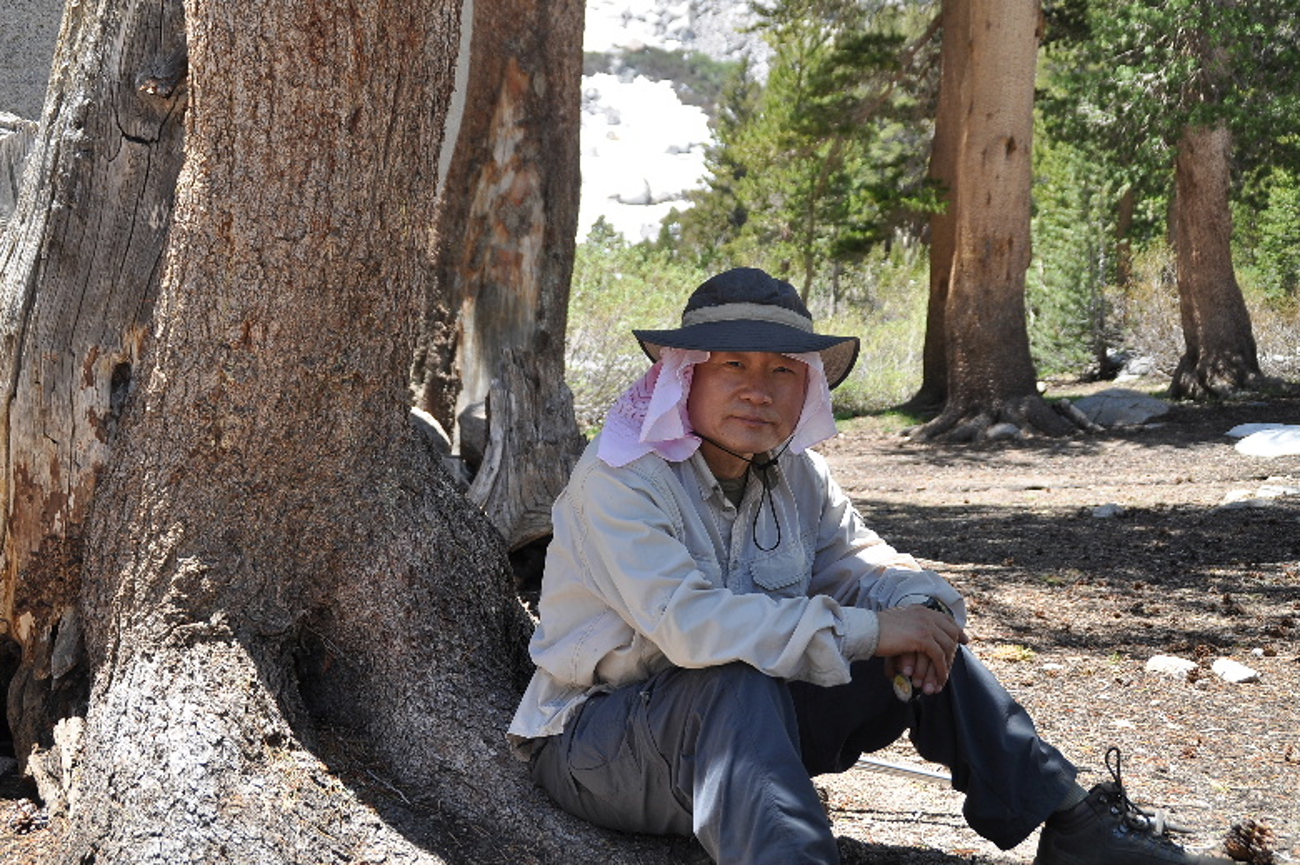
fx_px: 1516
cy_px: 432
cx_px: 650
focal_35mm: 42
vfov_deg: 31.9
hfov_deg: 46.4
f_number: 6.3
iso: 200
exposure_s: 1/400
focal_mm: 28
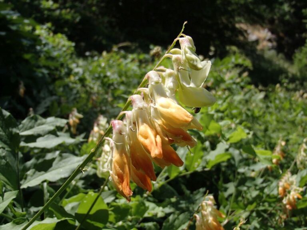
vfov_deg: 38.7
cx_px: 154
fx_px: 328
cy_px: 115
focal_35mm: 37
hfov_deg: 50.1
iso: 100
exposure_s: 1/640
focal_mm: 6.64
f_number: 4.7
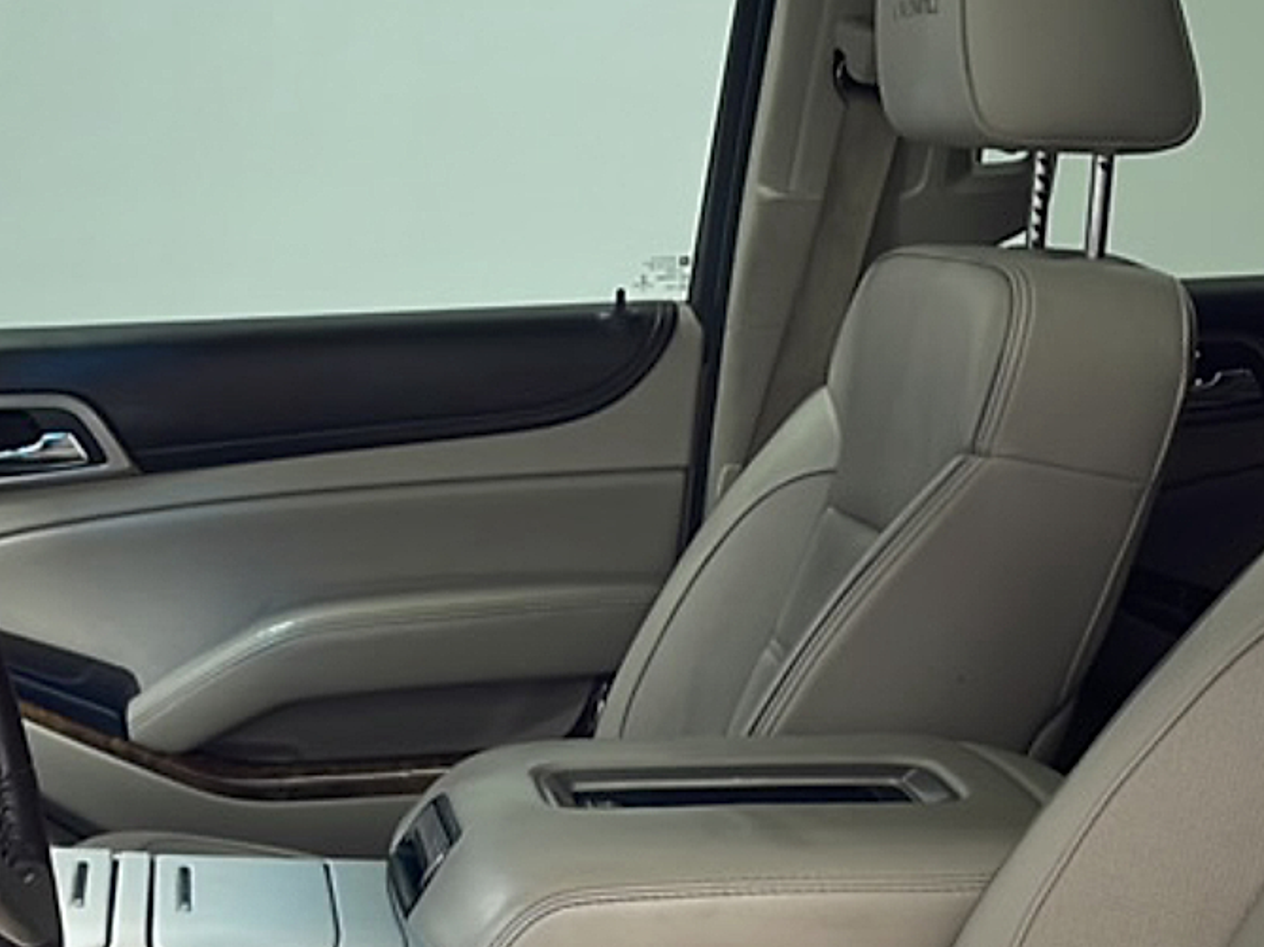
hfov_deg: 27.9
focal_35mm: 67
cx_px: 121
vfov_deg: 21.5
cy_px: 841
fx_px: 2445
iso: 80
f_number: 1.6
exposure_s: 1/40
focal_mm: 5.1
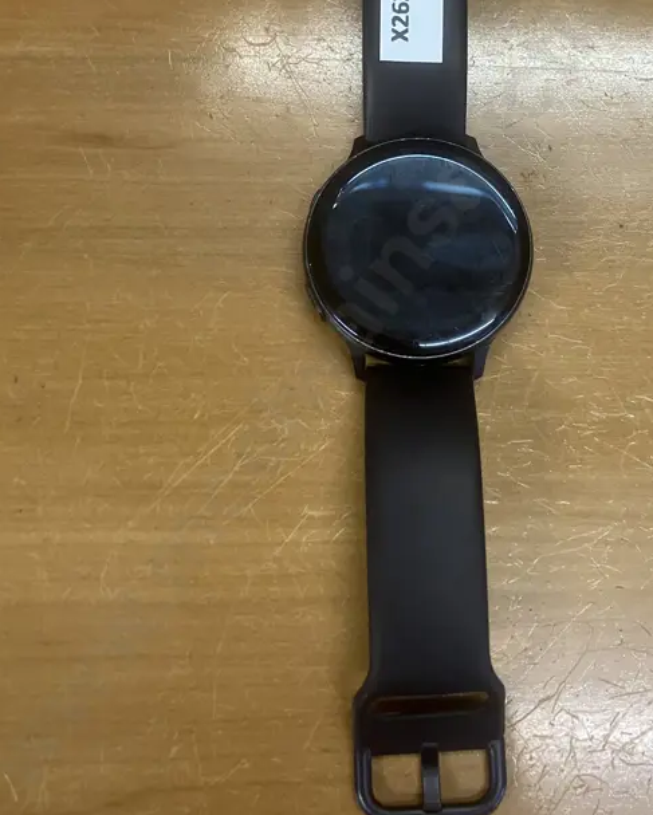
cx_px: 421
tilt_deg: -76.1
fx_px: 1110
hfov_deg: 32.6
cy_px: 236
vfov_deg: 39.5
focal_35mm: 46
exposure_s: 1/50
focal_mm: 3.99
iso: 160
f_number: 1.8
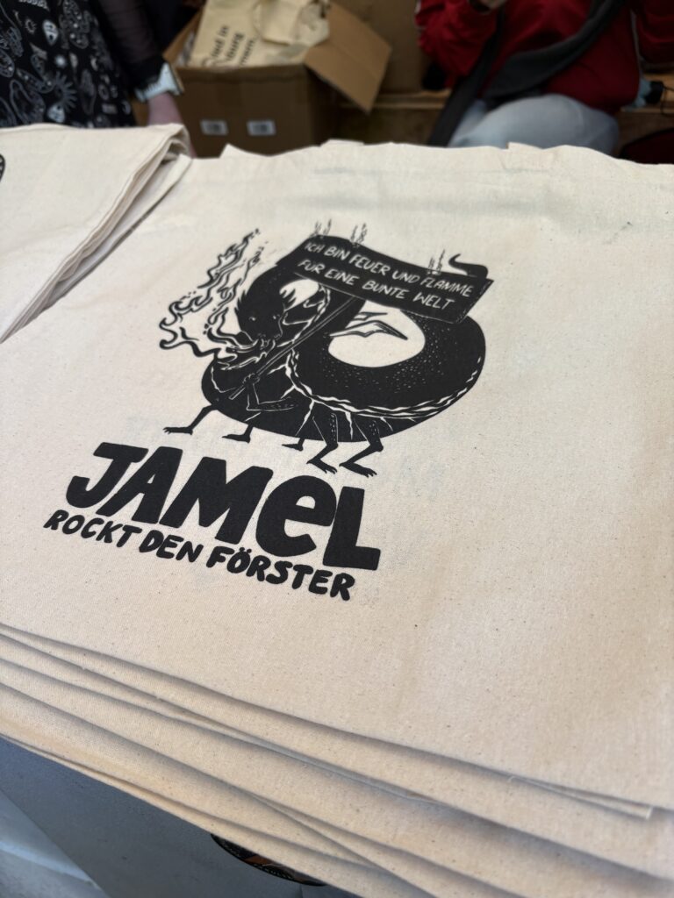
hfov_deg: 53.1
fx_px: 675
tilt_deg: -43.8
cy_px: 449
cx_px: 337
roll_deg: +6.3
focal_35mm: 26
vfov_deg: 67.3
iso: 32
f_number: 1.6
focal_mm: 5.96
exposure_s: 1/161
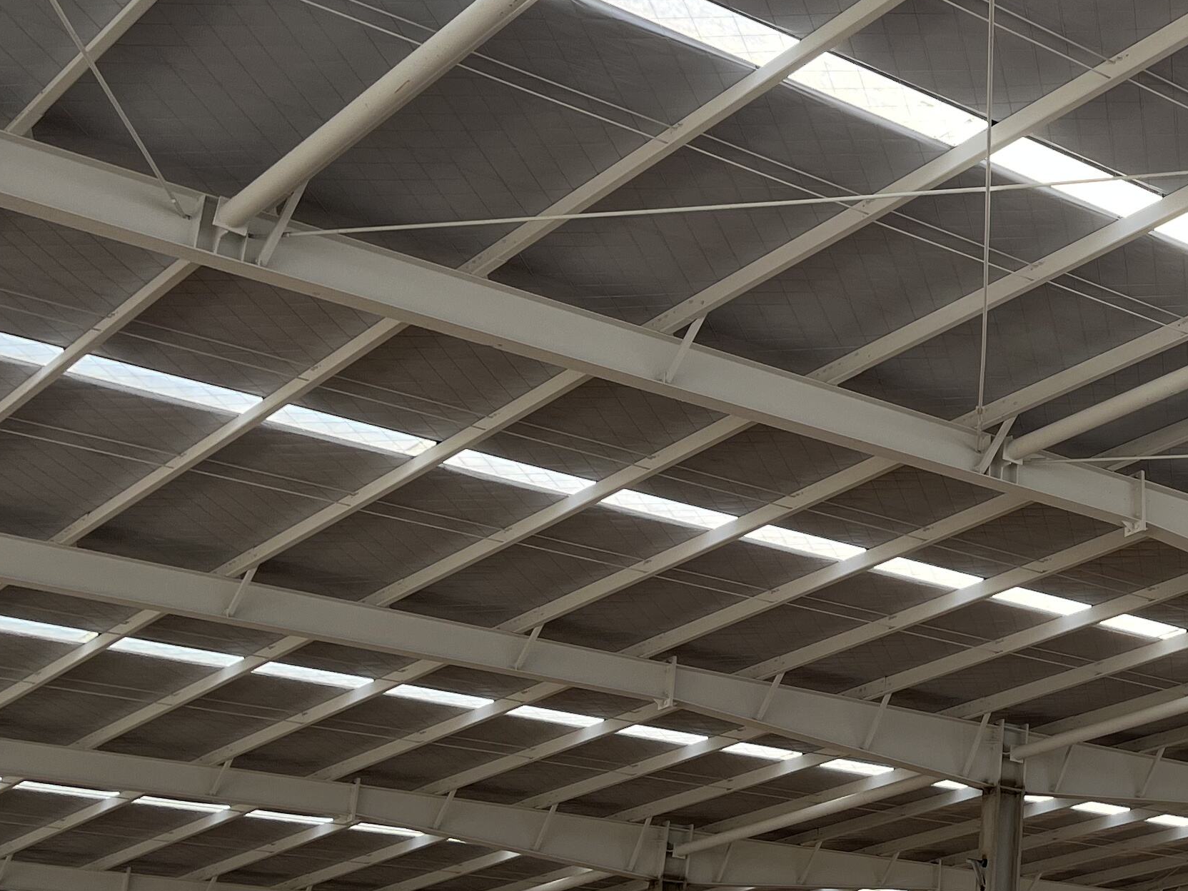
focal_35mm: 63
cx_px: 1283
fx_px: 2162
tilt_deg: +26.1
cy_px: 396
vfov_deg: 23.3
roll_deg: -0.6
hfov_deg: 28.2
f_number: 1.6
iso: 50
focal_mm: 5.1
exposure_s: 1/891
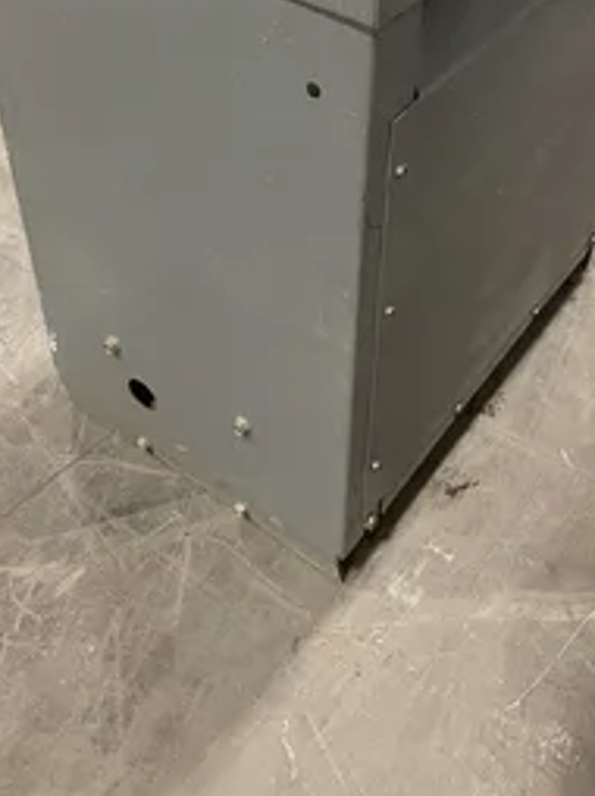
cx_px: 326
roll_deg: -0.7
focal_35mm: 41
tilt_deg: -36.9
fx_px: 941
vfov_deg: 44.1
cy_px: 185
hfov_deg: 35.1
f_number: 1.6
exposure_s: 1/60
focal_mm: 4.2
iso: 400
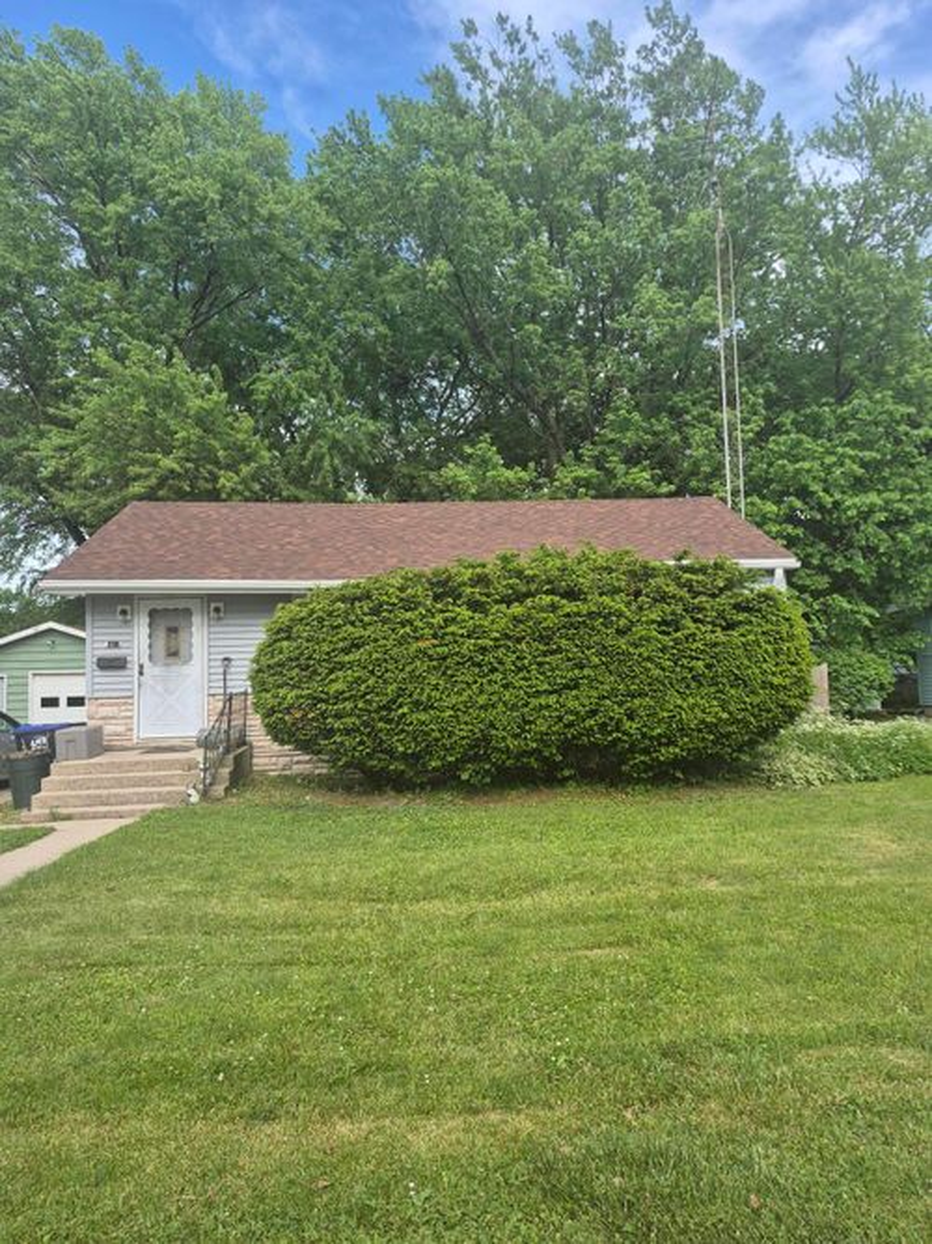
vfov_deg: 73.9
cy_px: 622
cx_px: 466
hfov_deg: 58.9
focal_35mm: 23
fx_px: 826
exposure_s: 1/435
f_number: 1.8
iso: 25
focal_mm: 5.4
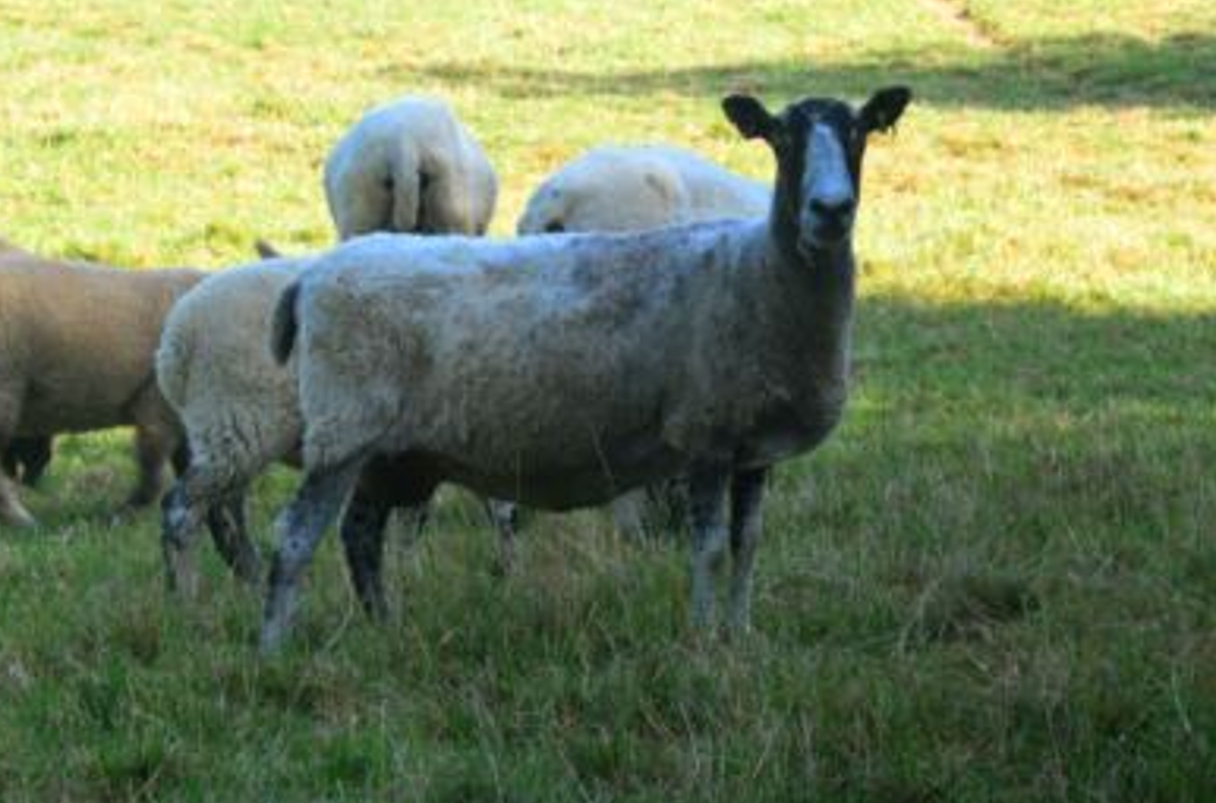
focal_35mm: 261
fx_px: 8785
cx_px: 513
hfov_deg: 7.9
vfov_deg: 5.2
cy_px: 335
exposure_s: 1/100
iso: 1250
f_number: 22
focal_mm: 105
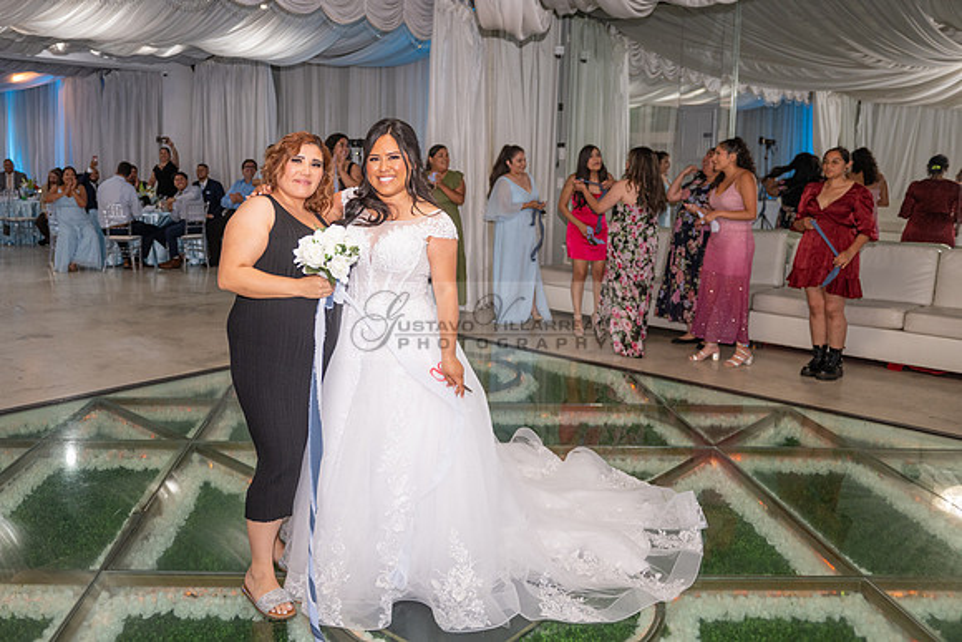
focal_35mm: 31
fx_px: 829
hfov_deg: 59.8
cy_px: 259
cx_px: 388
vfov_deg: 42.1
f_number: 3.2
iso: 1000
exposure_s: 1/160
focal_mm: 26
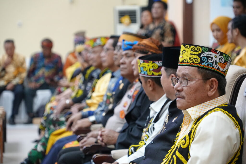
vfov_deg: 9.2
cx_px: 123
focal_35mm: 150
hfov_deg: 13.7
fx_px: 1025
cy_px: 82
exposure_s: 1/100
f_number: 6.3
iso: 8000
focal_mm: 150
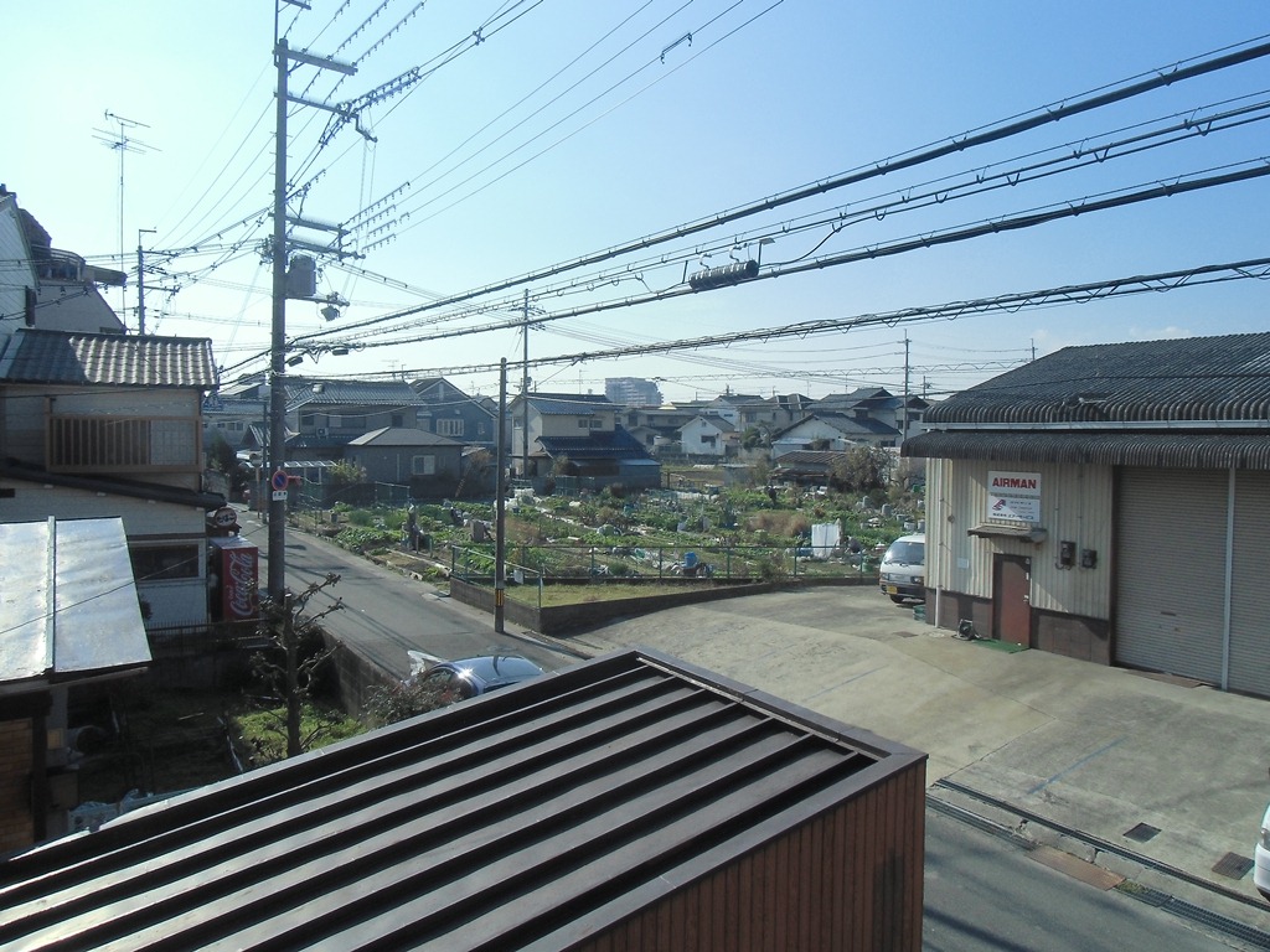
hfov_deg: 71.6
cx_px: 635
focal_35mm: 24
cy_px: 476
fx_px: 881
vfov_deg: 56.8
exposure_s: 1/1250
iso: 64
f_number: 3
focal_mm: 4.24
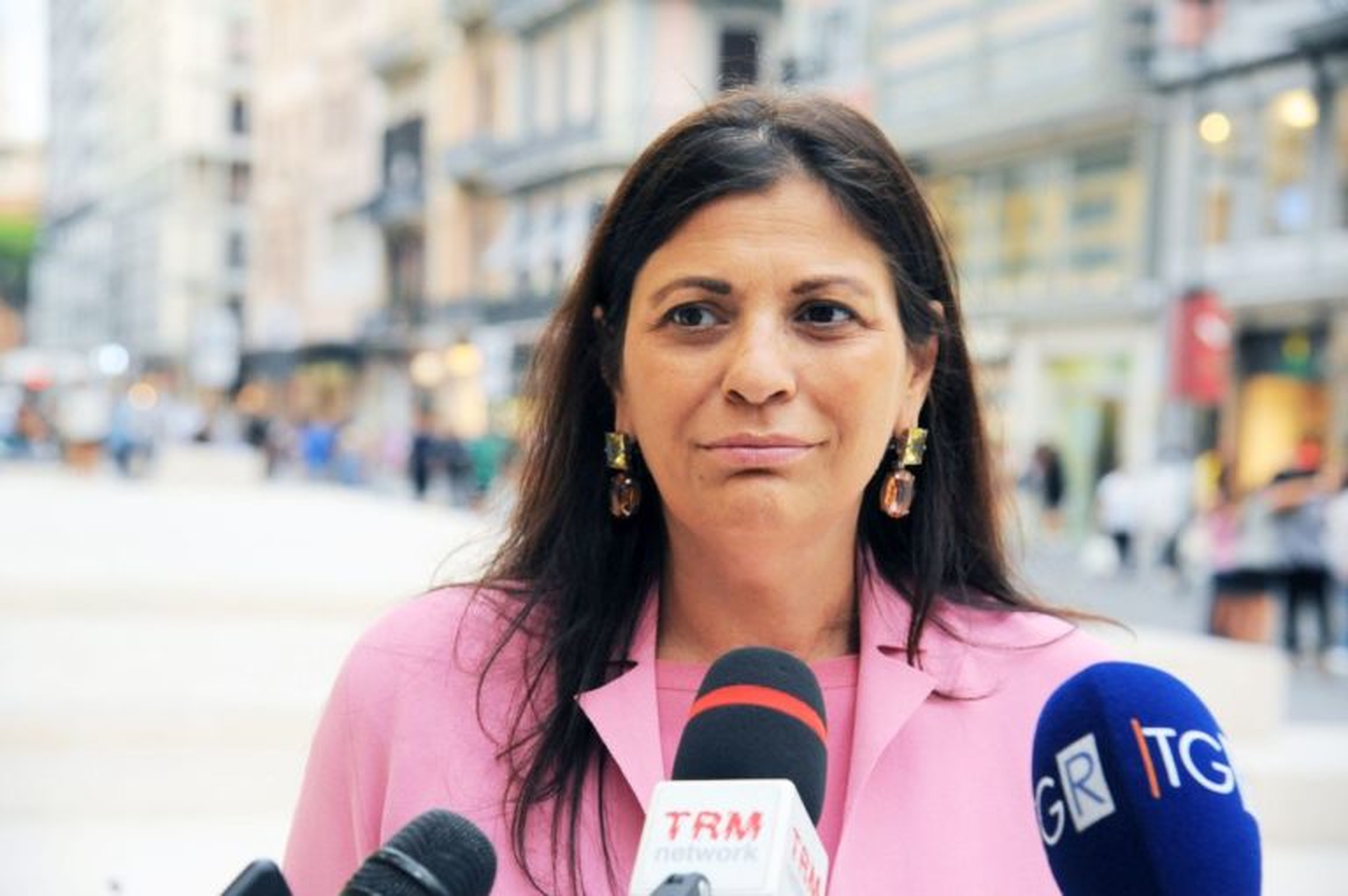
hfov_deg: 24.8
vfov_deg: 16.6
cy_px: 448
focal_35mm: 82
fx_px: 3068
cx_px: 674
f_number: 5
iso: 2500
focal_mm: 82
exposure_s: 1/400
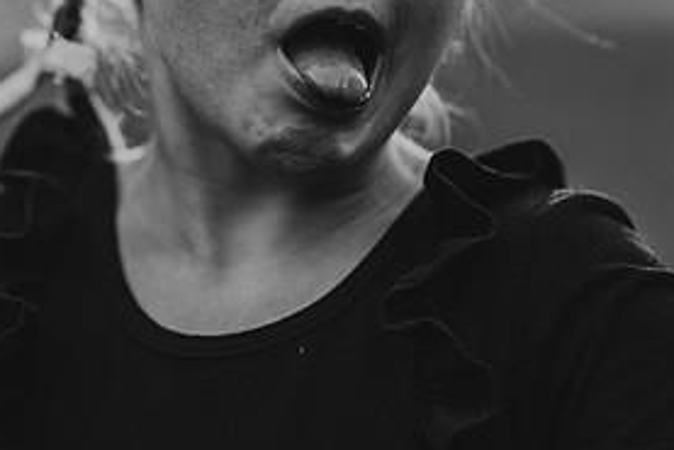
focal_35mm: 178
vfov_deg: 7.7
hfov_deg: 11.5
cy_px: 33
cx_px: 263
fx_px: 3334
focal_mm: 85
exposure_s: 1/1600
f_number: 1.8
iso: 200
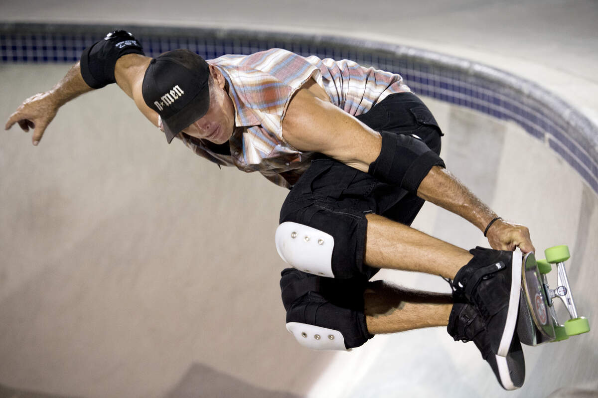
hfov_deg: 15.8
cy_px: 199
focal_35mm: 130
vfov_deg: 10.5
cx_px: 299
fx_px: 2158
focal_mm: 130
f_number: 2.8
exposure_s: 1/500
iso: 3200
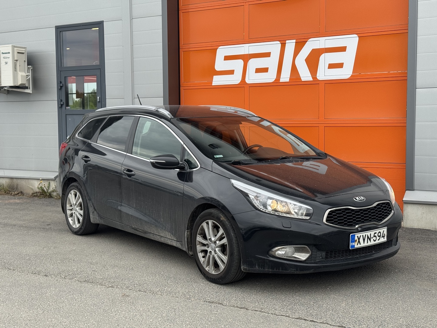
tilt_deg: -3.3
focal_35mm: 48
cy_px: 164
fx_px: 606
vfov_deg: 30.3
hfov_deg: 39.7
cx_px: 218
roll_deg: +0.7
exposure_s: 1/588
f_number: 1.78
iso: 64
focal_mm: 6.76
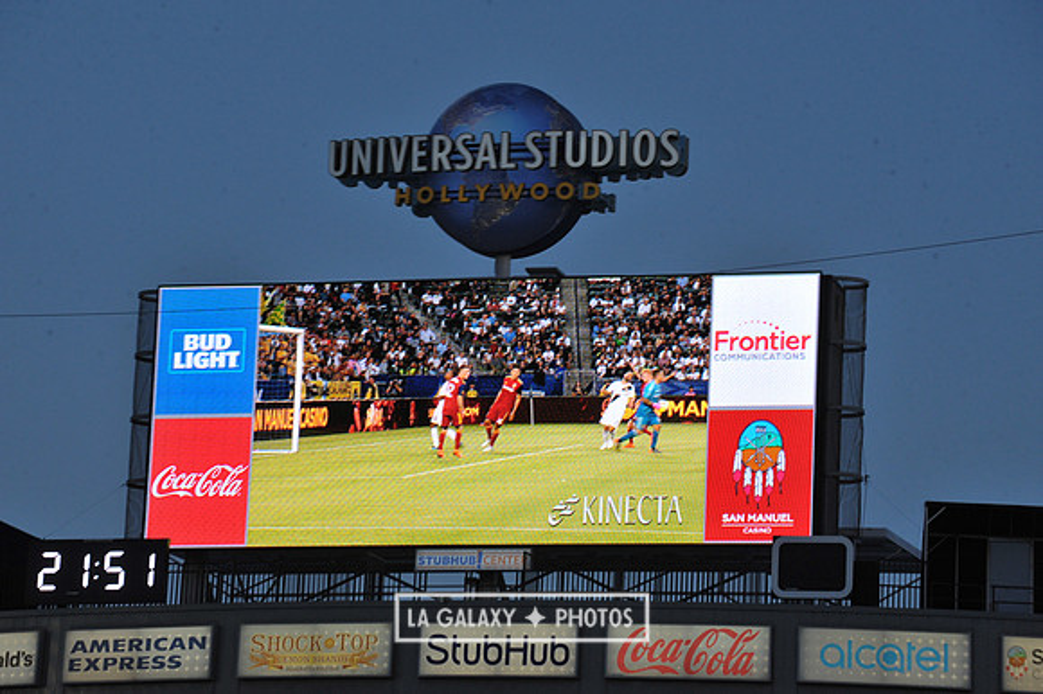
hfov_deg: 10.3
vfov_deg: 6.9
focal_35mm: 200
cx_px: 522
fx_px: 5791
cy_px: 347
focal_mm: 200
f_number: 10
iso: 1250
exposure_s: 1/400
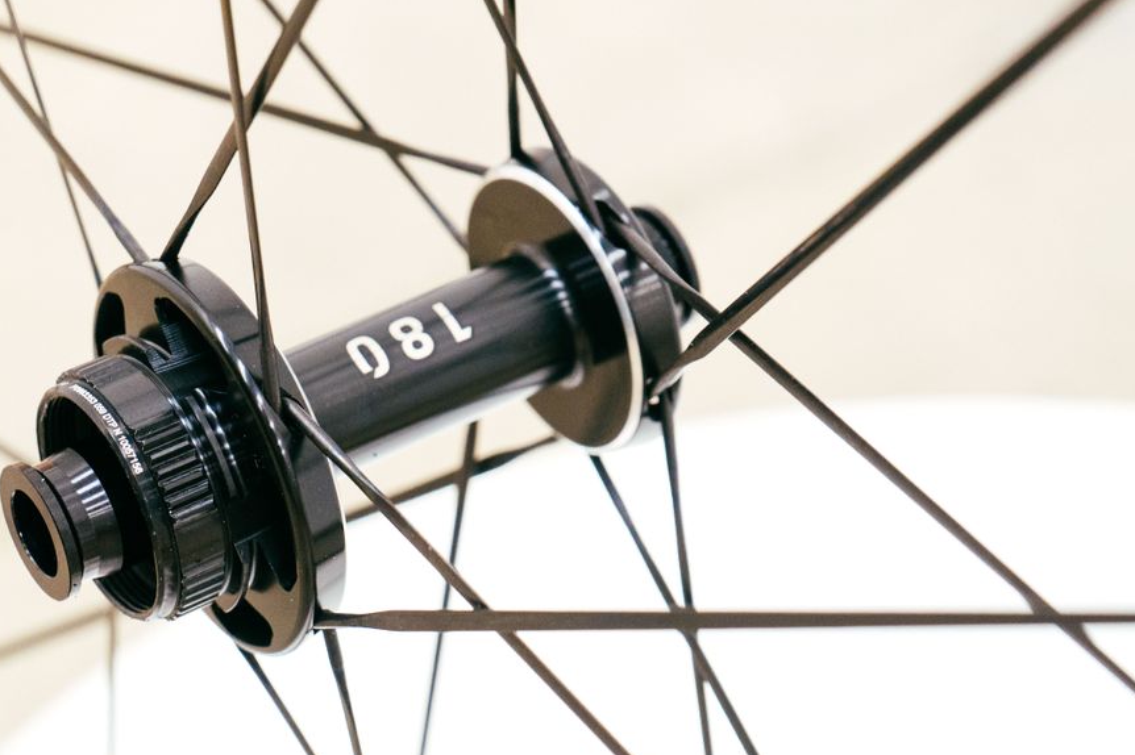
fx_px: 3277
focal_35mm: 104
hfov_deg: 19.6
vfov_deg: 13.2
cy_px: 366
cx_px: 390
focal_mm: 70
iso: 3200
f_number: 7.1
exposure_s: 1/125
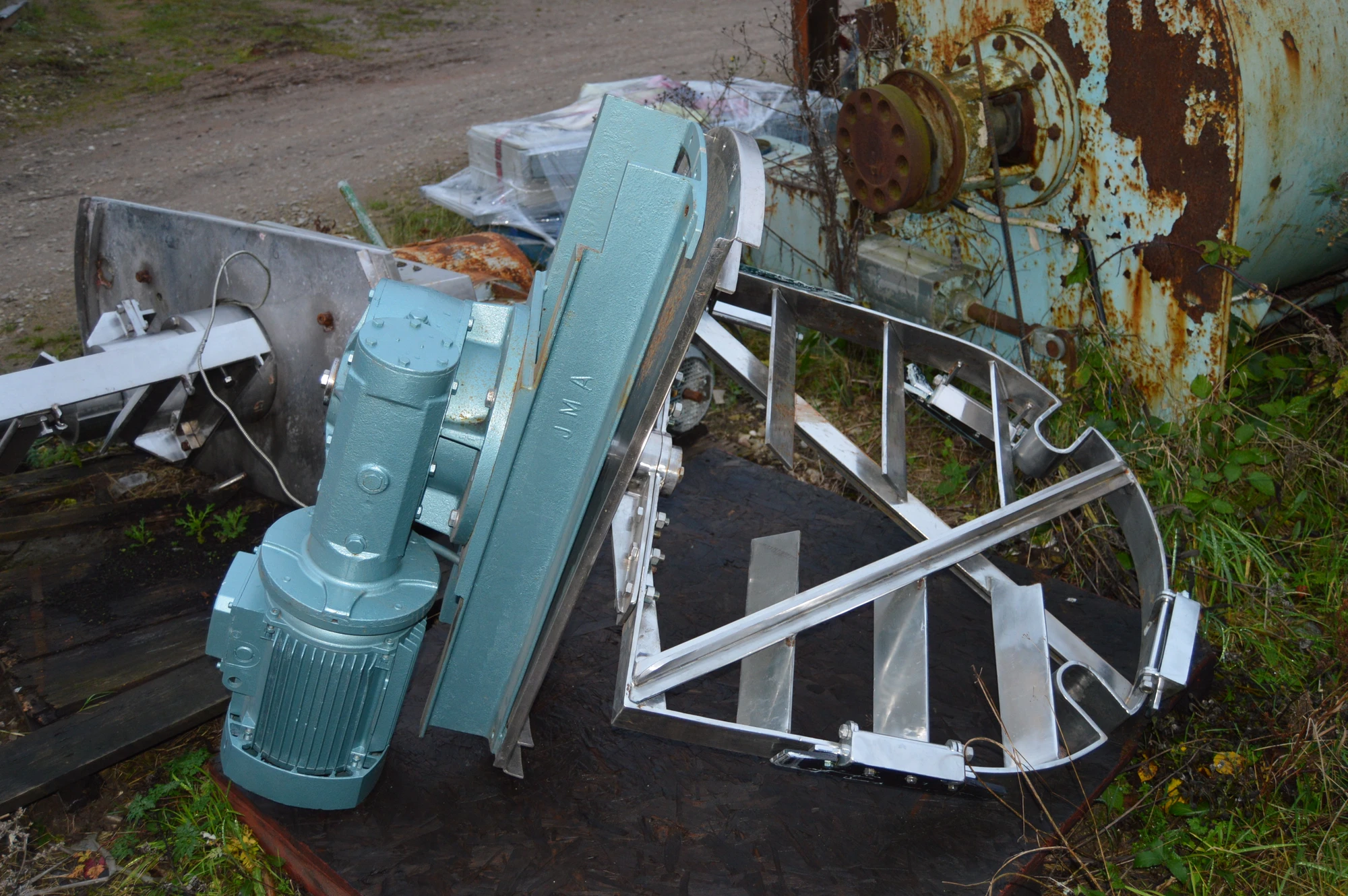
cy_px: 448
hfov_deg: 57.3
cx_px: 674
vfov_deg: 39.9
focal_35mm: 33
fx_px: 1235
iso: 560
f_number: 3.5
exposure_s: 1/60
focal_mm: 22
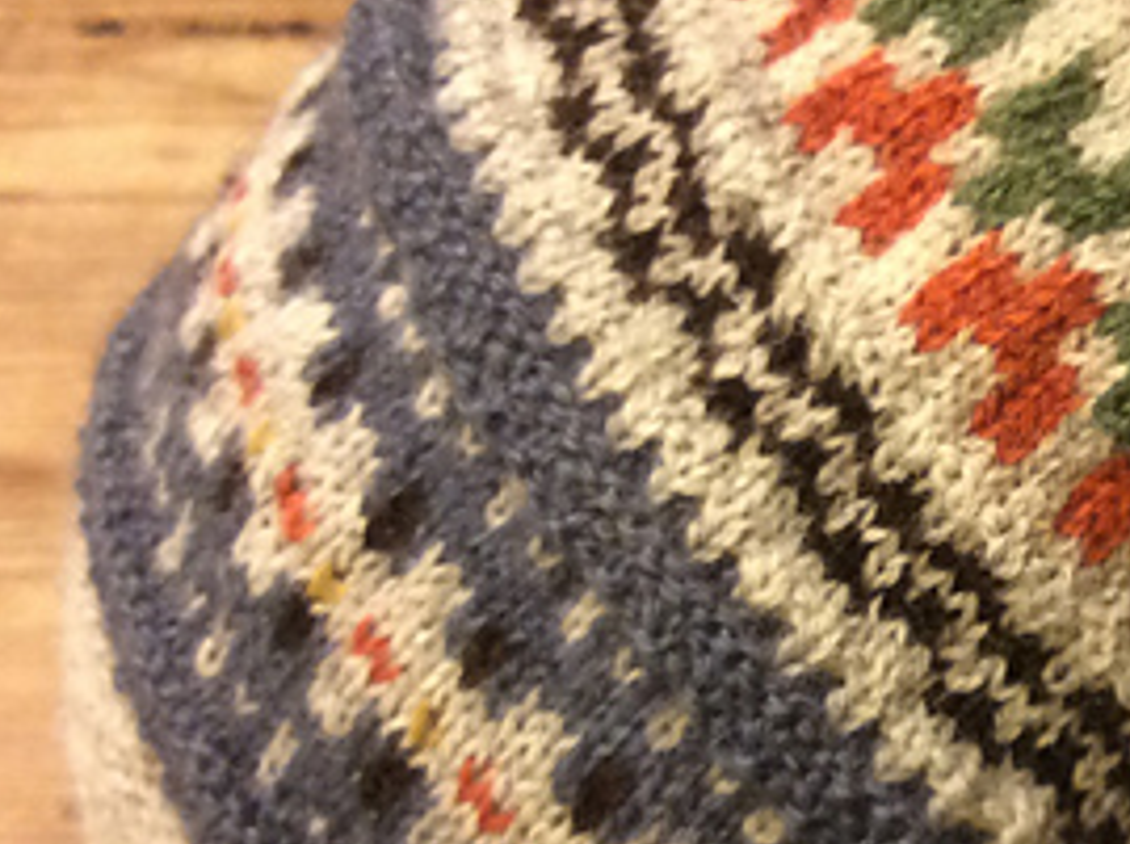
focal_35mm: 76
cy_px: 537
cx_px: 975
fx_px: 2478
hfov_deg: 25.1
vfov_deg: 19.3
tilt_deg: -62.0
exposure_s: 1/25
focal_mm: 3.3
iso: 160
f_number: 2.4
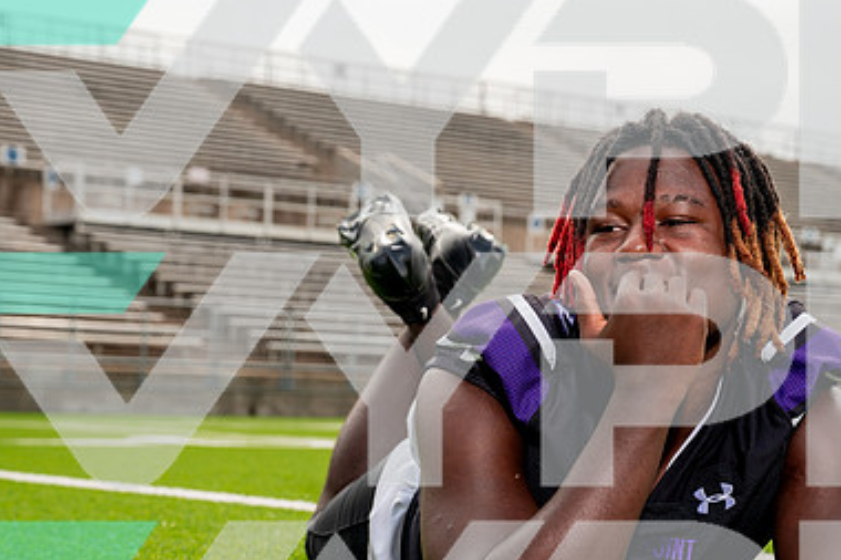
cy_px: 371
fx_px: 1961
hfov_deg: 24.2
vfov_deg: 16.2
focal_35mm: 84
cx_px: 498
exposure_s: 1/800
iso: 125
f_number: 5.6
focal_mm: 55
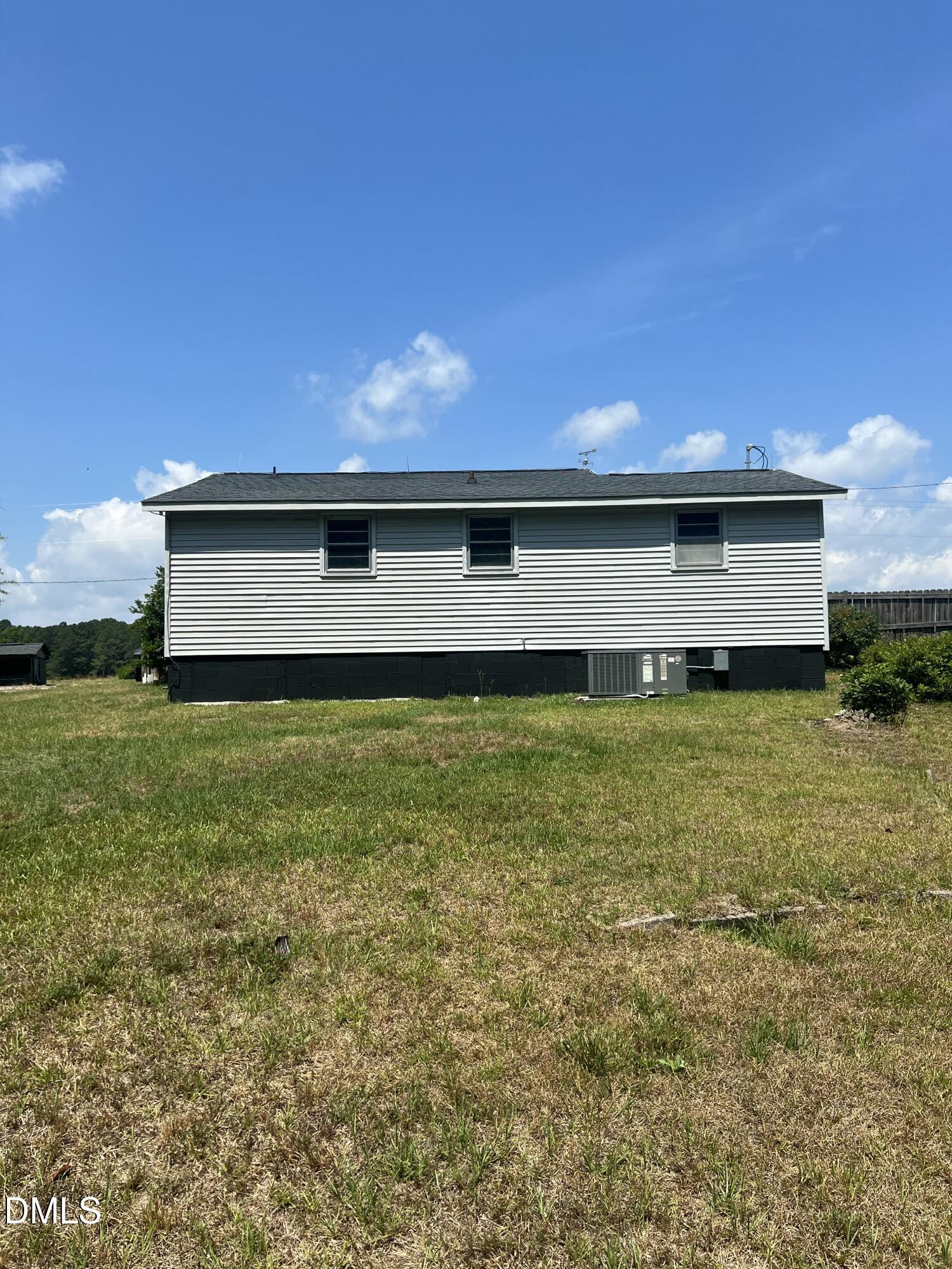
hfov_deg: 53.1
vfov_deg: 67.3
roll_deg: +1.2
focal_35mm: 26
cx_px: 476
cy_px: 634
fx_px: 953
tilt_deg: +4.8
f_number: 1.5
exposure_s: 1/5319
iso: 50
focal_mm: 5.7
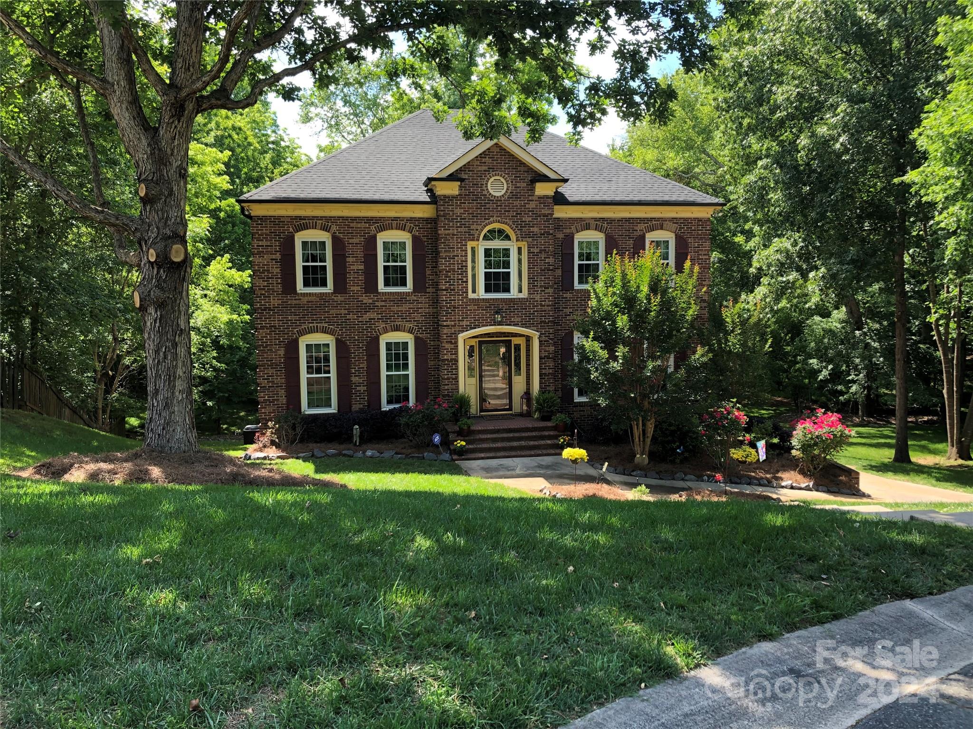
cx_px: 486
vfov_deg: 49.7
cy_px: 364
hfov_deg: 63.4
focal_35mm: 28
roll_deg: -0.2
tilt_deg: -5.2
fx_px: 787
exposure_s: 1/173
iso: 20
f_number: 1.8
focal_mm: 3.99
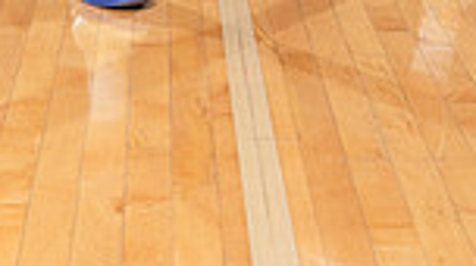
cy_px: -372
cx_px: 216
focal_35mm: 146
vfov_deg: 7.7
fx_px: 1840
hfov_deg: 14.7
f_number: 5.6
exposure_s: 1/250
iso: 400
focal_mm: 47
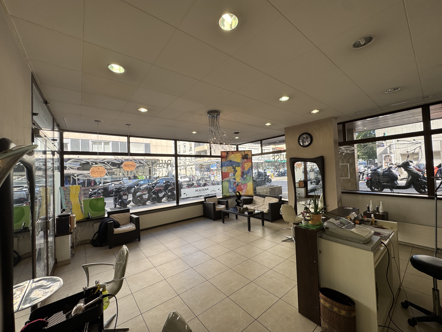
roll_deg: +1.8
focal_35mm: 14
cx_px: 221
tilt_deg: +2.0
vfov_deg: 85.7
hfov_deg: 102.1
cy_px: 166
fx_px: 179
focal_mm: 2.22
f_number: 2.2
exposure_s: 1/268
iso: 40
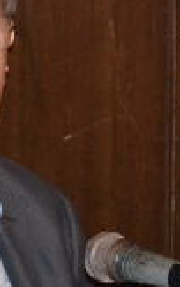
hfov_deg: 1.6
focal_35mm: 844
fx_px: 6617
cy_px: 11
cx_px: -245
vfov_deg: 2.5
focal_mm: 75
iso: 3200
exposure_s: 1/60
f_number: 4.2
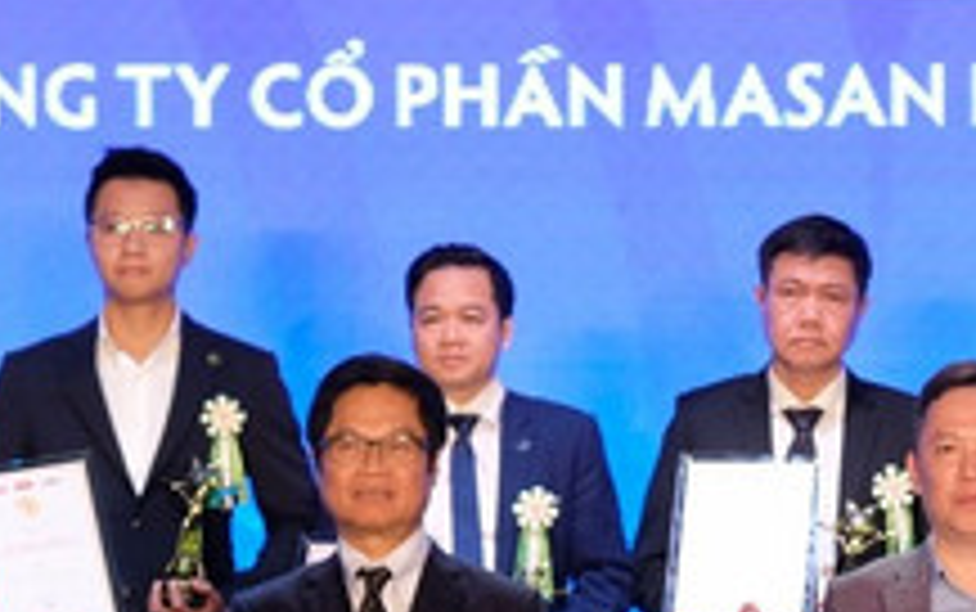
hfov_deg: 6.6
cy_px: 621
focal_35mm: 317
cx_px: 922
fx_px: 8438
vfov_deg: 4.1
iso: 800
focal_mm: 50
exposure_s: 1/160
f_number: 4
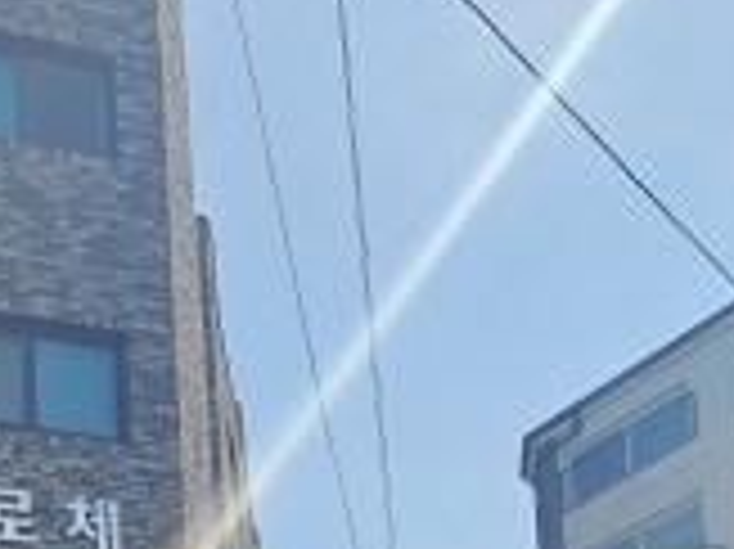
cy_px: 1030
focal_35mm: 64
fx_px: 1356
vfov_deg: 17.7
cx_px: 45
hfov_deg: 28.8
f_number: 2.2
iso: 50
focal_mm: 2.2
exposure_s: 1/3291
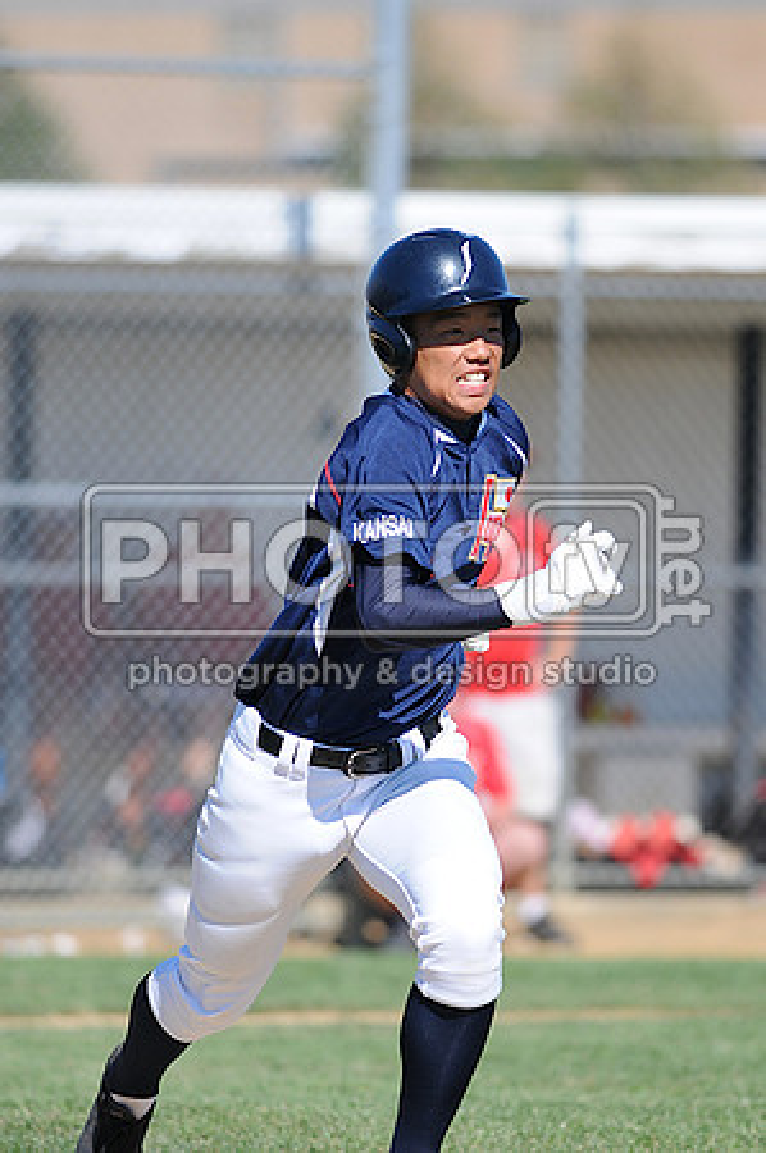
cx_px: 383
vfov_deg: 4.6
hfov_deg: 3.0
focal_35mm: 450
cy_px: 576
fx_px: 14395
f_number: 4
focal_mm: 300
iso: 200
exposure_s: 1/1600
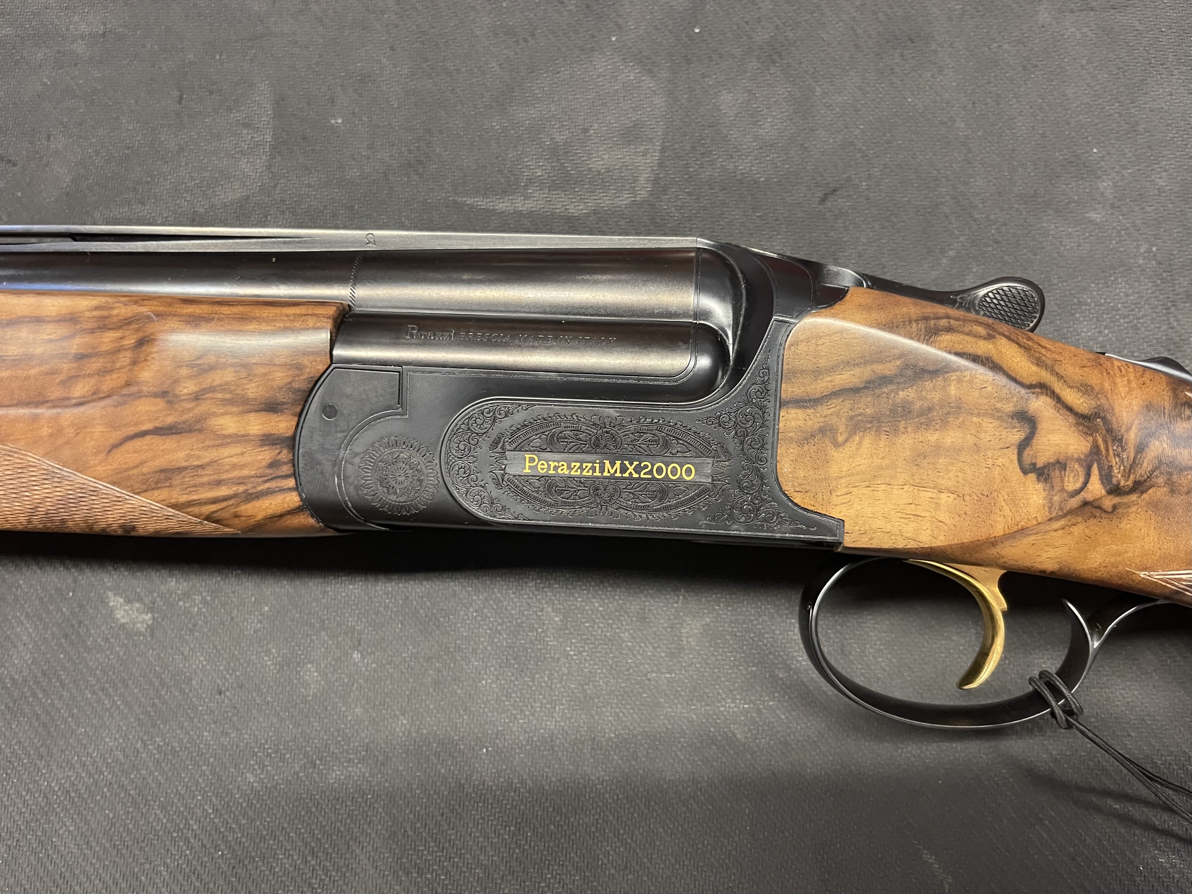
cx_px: 596
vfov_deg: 54.9
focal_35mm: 25
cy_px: 447
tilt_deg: -80.5
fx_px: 861
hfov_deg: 69.4
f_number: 1.6
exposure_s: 1/50
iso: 400
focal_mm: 5.1
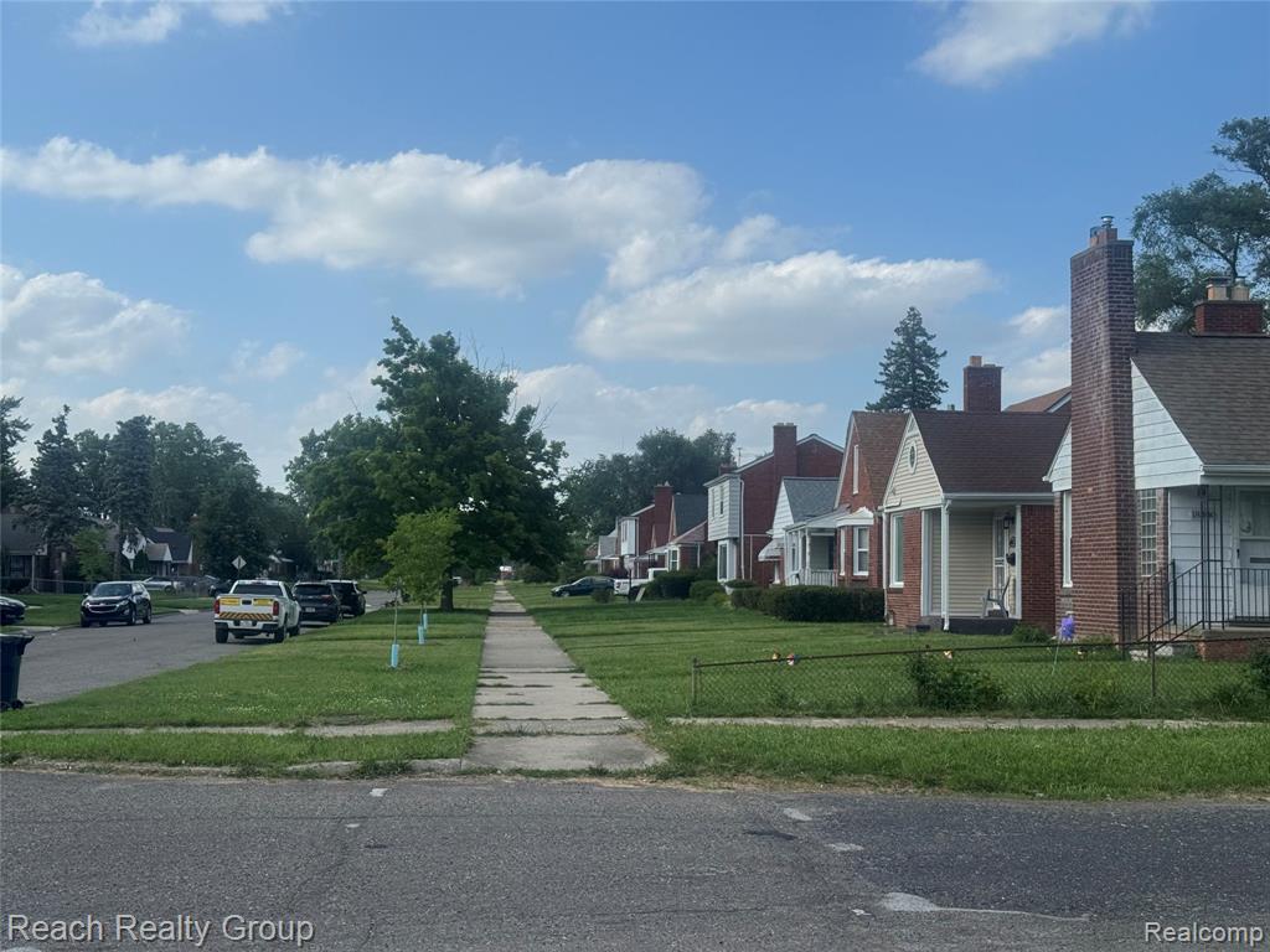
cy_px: 476
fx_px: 1761
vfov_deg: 30.3
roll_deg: +0.8
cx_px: 635
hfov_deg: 39.7
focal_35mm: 48
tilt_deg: +1.8
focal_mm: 6.76
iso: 64
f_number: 1.78
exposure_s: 1/5376
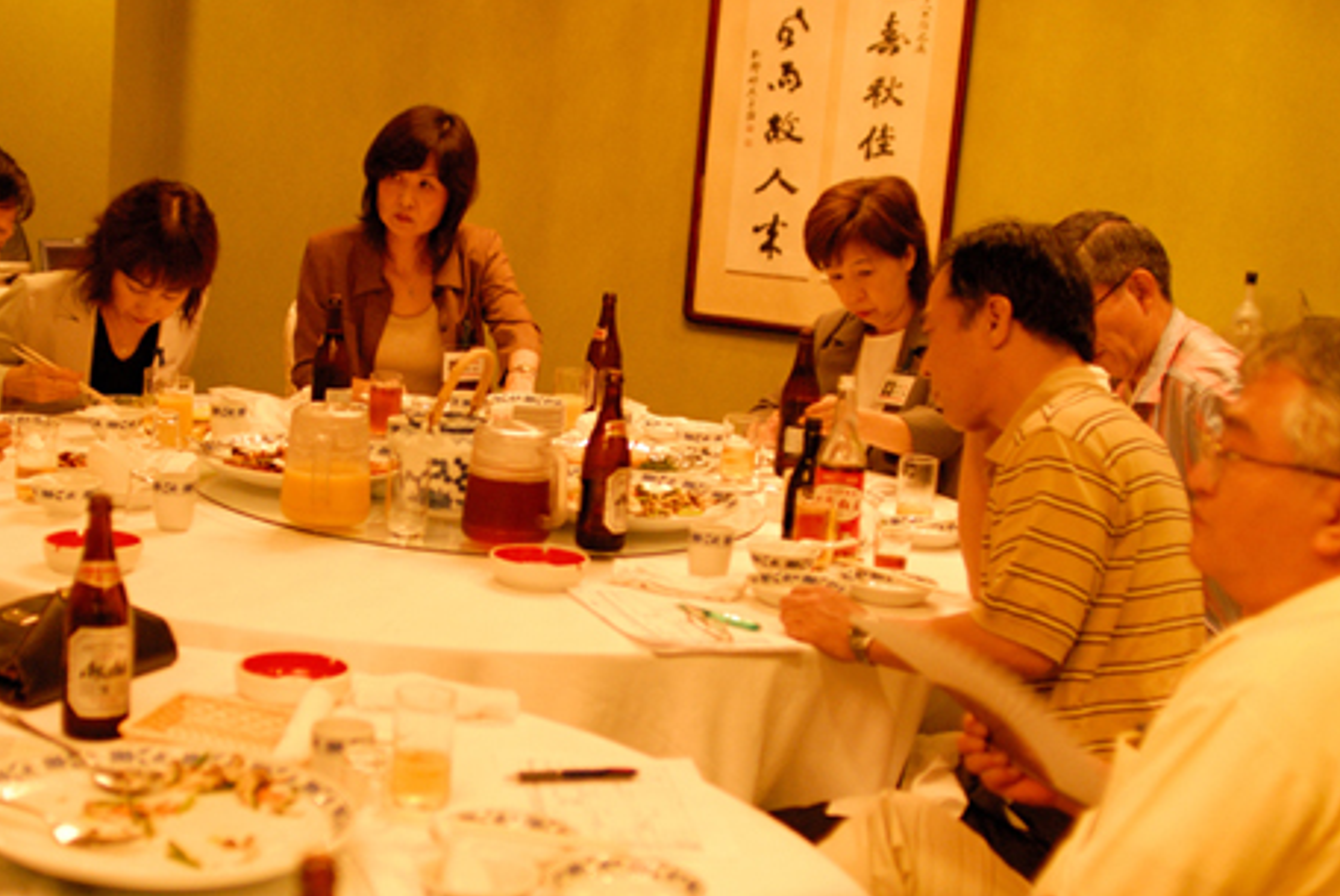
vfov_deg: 23.0
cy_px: 477
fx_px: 2198
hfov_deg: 33.8
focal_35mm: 59
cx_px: 520
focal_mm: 28
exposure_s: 1/90
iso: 800
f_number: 2
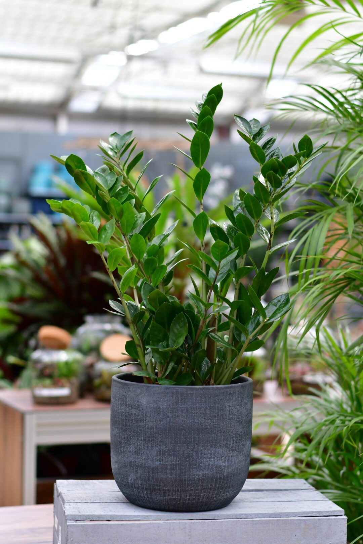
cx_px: 182
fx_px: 1134
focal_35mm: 75
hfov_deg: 18.2
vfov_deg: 27.0
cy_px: 272
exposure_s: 1/200
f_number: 2.5
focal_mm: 50
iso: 320
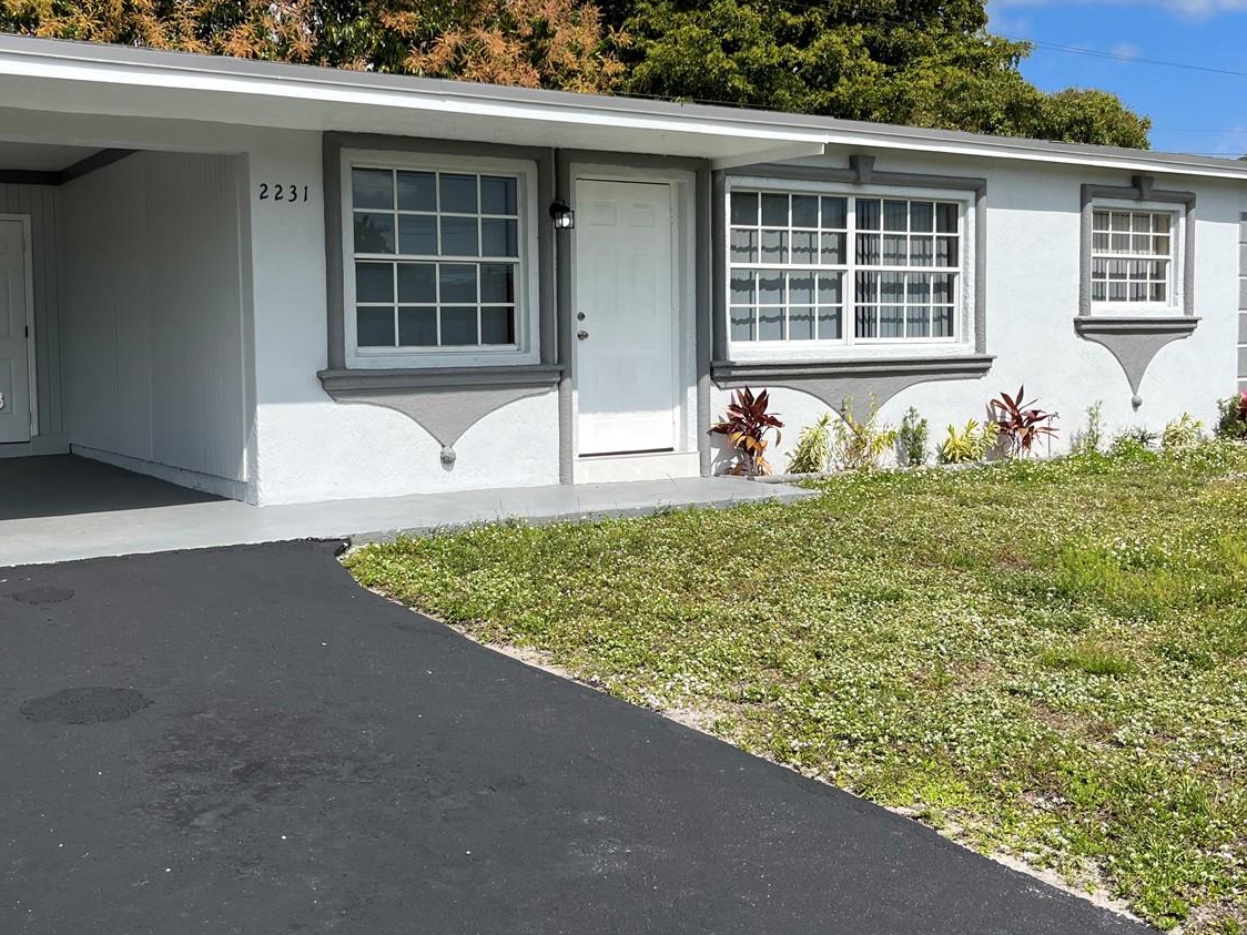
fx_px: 1333
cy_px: 403
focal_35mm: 37
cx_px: 537
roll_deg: +1.1
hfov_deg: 50.0
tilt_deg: -3.0
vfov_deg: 38.6
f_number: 1.6
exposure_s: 1/4484
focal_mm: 5.1
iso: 50
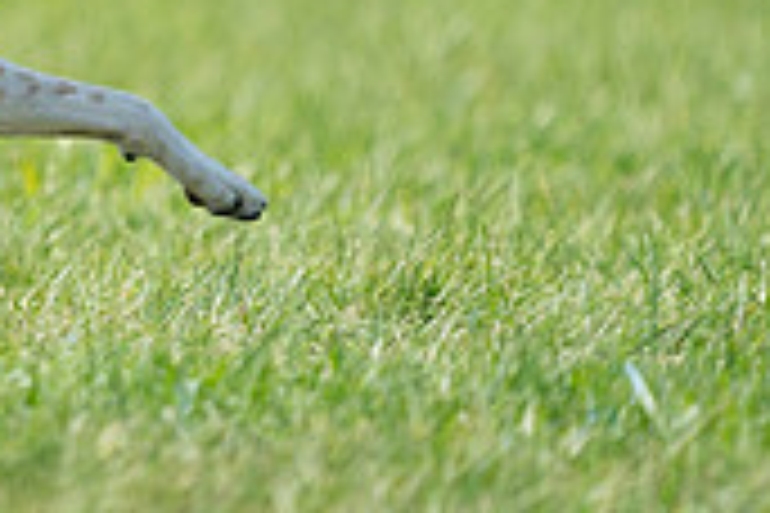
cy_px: -164
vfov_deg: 1.0
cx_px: -419
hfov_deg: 1.5
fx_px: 29279
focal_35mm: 1369
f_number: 6.3
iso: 800
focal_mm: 404
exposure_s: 1/4000
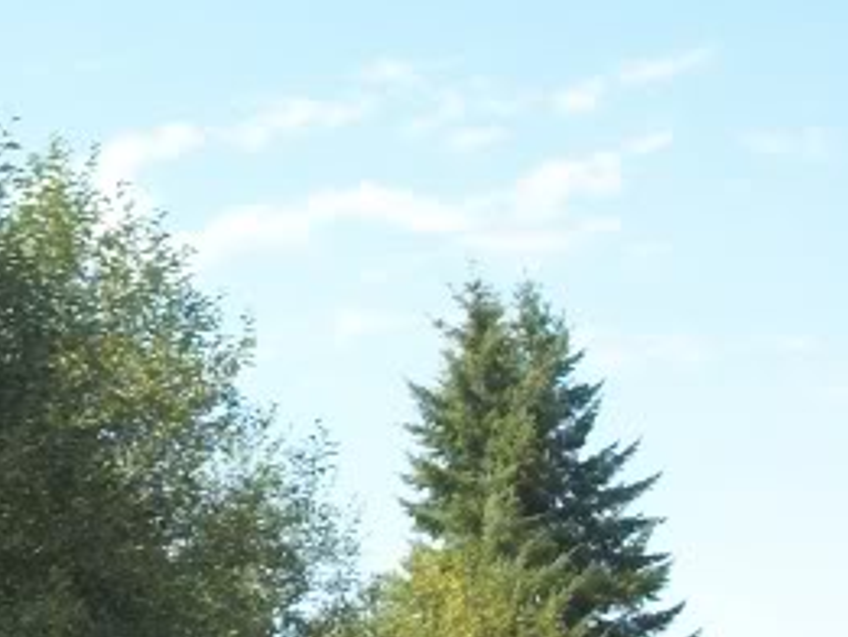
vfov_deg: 15.1
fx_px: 2402
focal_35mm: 98
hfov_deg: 19.3
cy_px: 426
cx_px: -55
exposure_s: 1/500
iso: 80
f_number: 2.9
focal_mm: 5.7
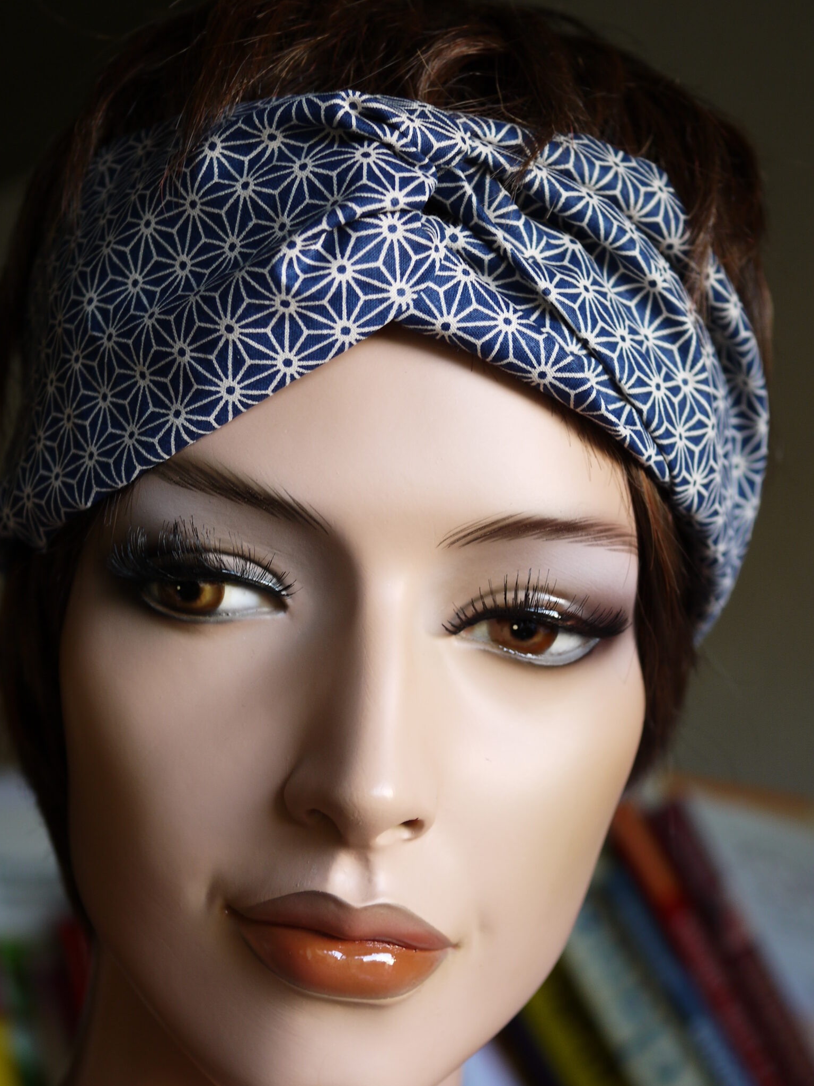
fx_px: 2352
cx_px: 357
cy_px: 601
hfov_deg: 19.6
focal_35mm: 75
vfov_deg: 26.0
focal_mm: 30
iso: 160
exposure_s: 1/60
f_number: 2.8
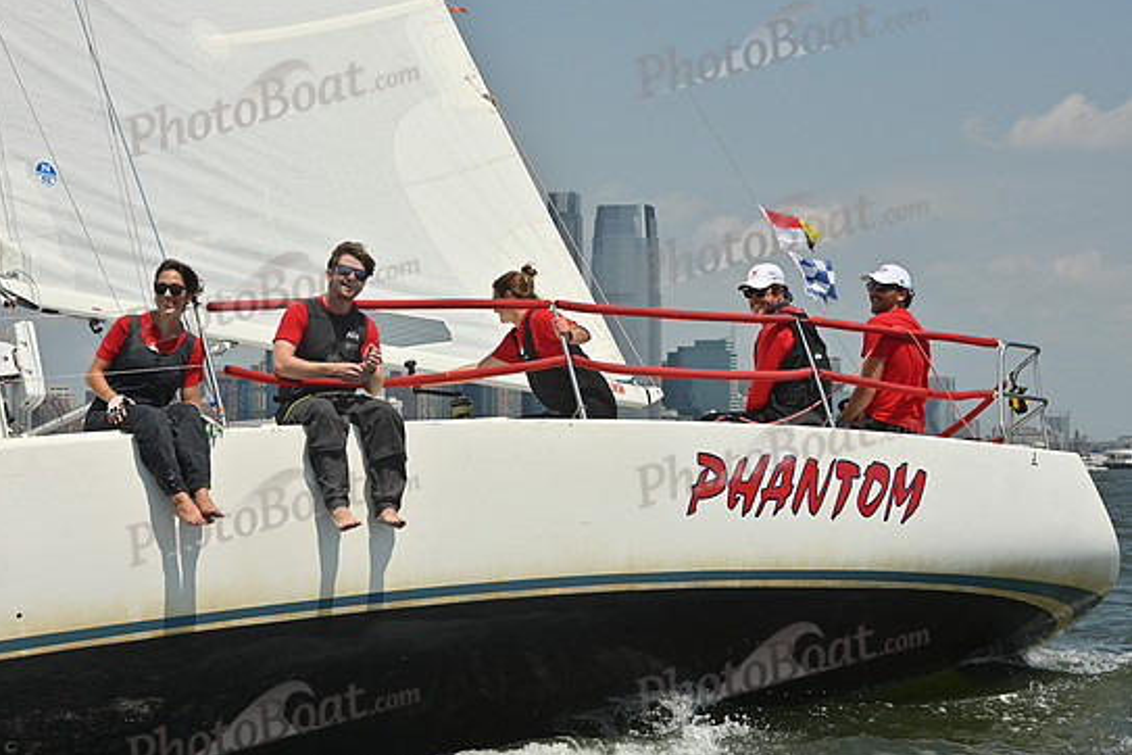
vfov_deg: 12.6
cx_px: 530
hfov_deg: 18.8
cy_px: 374
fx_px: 3427
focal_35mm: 109
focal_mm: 102
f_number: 11
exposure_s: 1/1250
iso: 320
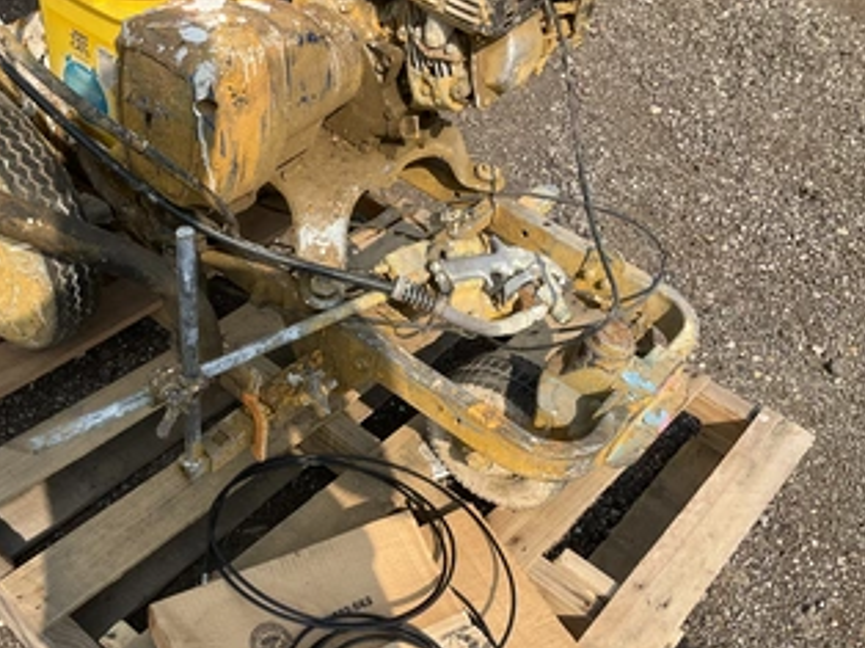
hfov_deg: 49.8
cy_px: 400
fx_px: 924
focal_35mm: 37
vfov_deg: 38.4
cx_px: 342
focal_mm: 3
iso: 25
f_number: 1.8
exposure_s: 1/1195
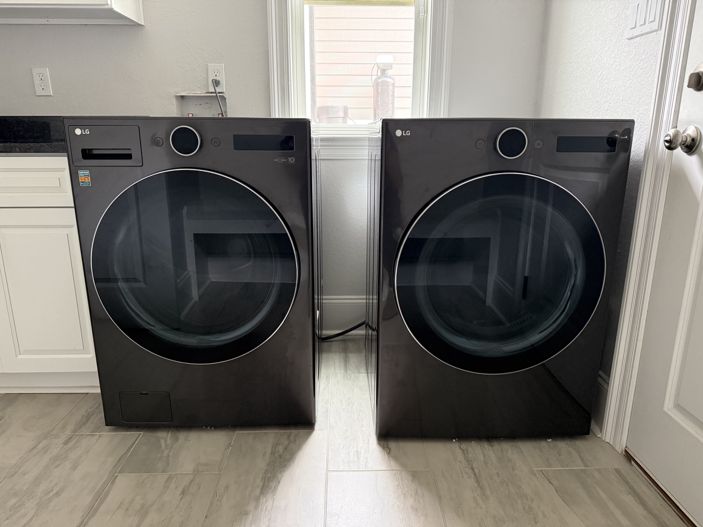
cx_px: 352
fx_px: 487
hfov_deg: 71.6
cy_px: 264
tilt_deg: -14.1
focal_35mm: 24
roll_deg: -0.5
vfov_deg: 56.8
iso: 640
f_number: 1.78
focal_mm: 6.76
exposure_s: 1/60
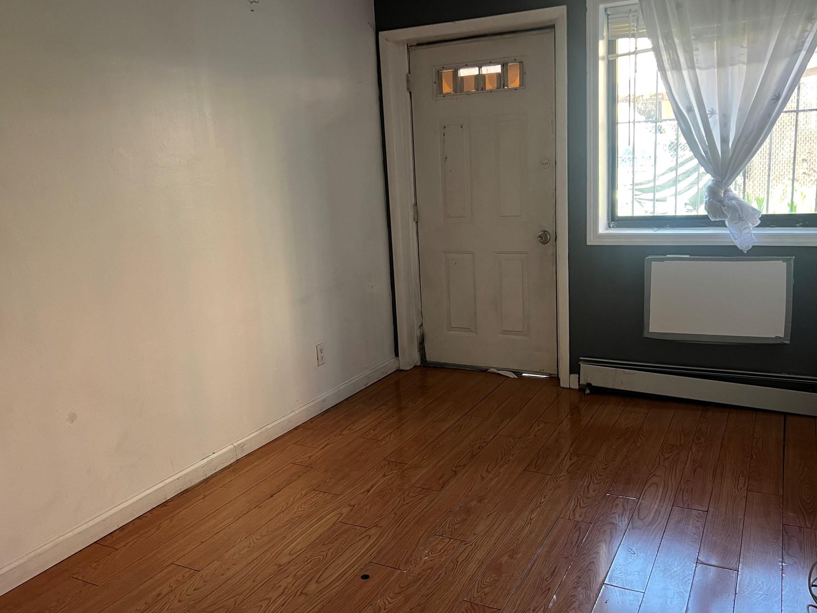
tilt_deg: -11.8
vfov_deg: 46.8
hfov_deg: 59.9
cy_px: 298
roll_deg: +2.9
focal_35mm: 30
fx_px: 708
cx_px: 439
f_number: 1.5
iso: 200
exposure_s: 1/60
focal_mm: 5.7
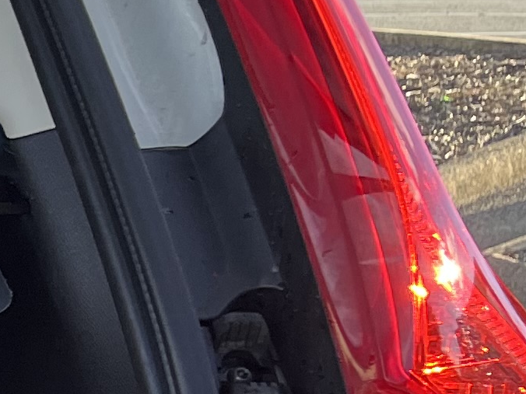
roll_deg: +0.0
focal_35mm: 155
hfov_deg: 10.2
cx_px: -913
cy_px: 661
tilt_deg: -15.9
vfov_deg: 9.2
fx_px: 2355
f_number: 1.6
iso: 50
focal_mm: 5.1
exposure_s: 1/465
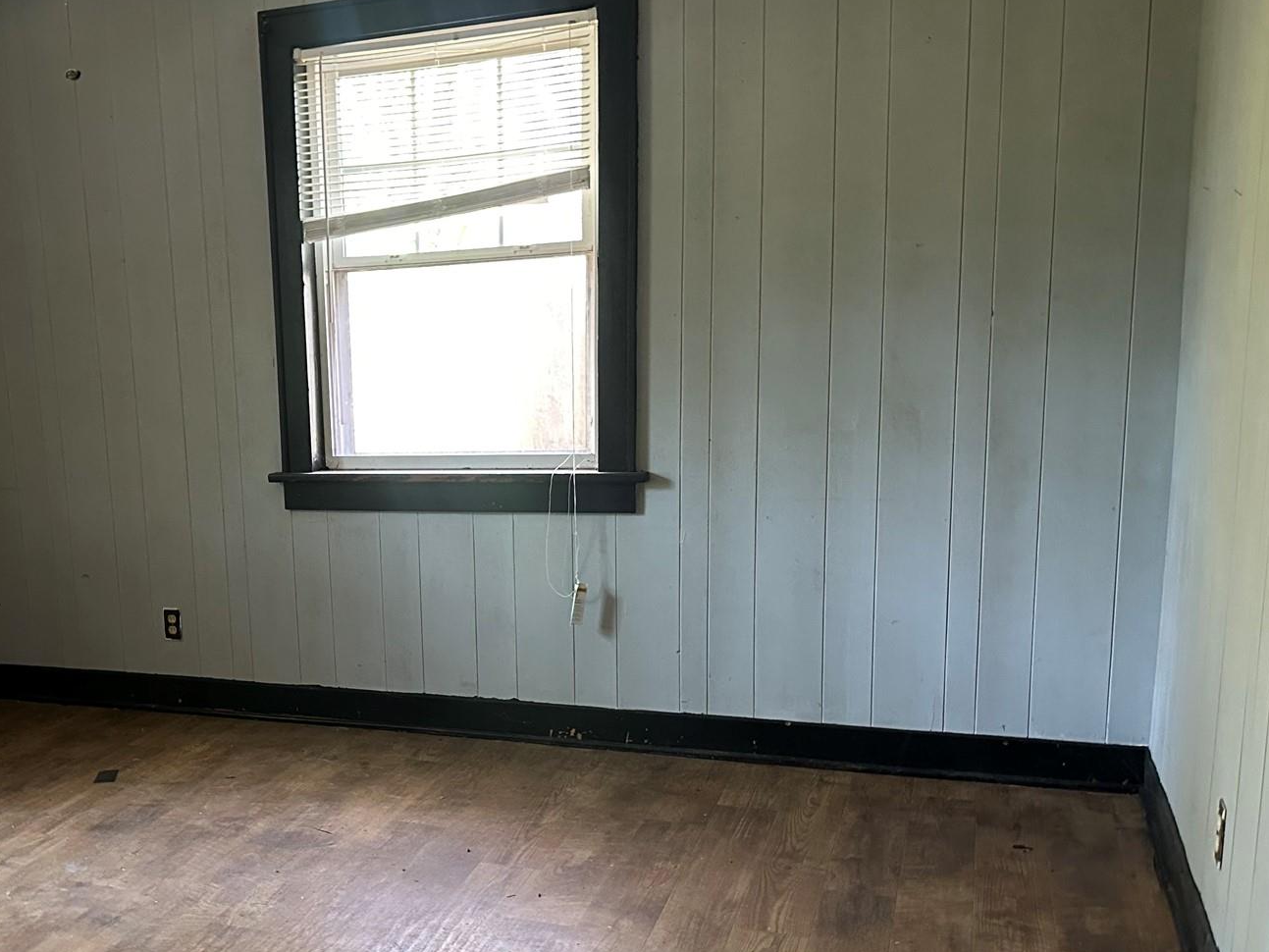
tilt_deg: -11.8
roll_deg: +2.6
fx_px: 1393
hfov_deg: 47.1
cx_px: 308
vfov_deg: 37.5
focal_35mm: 38
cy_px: 603
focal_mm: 6.86
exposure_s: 1/60
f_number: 1.78
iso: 640
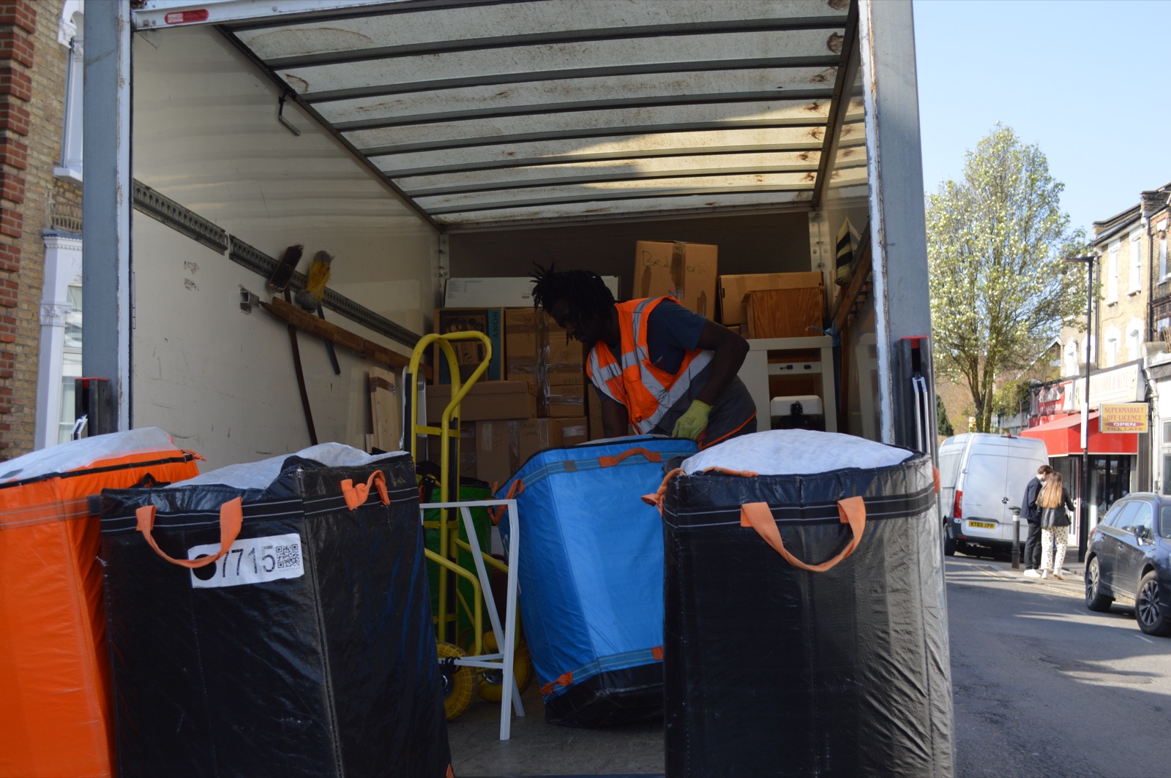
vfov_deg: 31.8
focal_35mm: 42
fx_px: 1365
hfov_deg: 46.4
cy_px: 389
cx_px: 586
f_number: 5.6
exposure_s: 1/250
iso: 160
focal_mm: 28
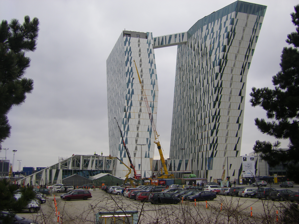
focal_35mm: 38
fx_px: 328
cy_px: 112
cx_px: 150
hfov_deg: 49.0
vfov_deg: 37.7
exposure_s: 1/200
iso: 64
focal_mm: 6.3
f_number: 3.5
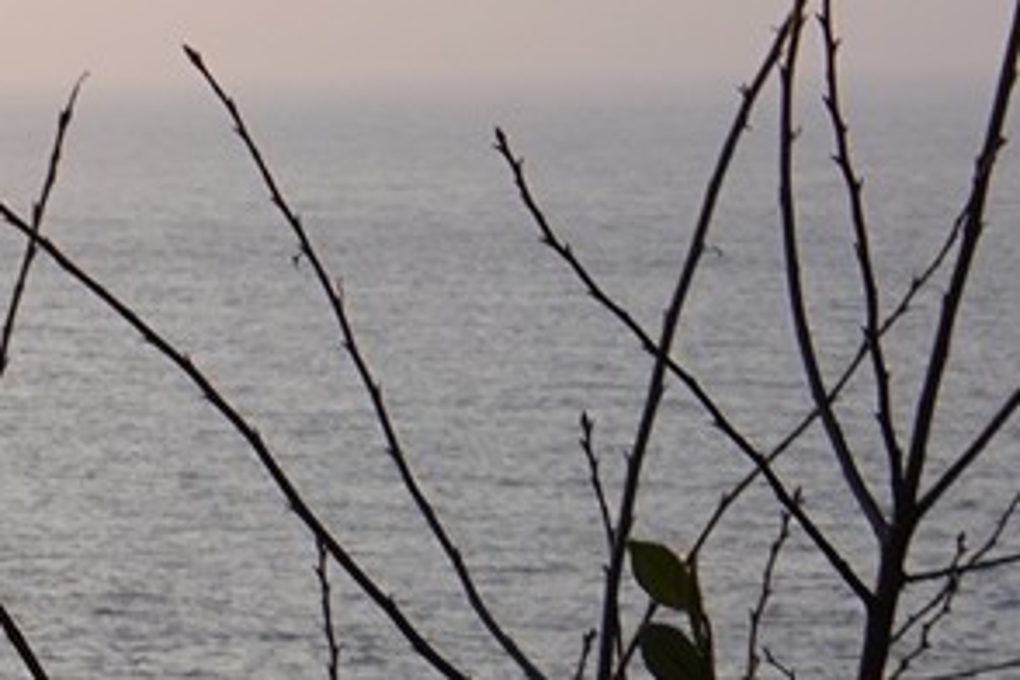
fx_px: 6743
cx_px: -2030
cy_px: 781
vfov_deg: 5.7
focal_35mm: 238
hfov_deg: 7.6
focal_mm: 35
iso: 400
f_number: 16
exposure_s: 1/100
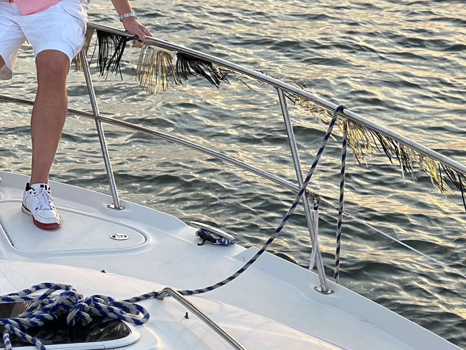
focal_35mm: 131
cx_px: -14
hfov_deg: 14.8
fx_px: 1764
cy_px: -60
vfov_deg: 11.1
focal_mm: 6.86
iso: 80
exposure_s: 1/1590
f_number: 1.78
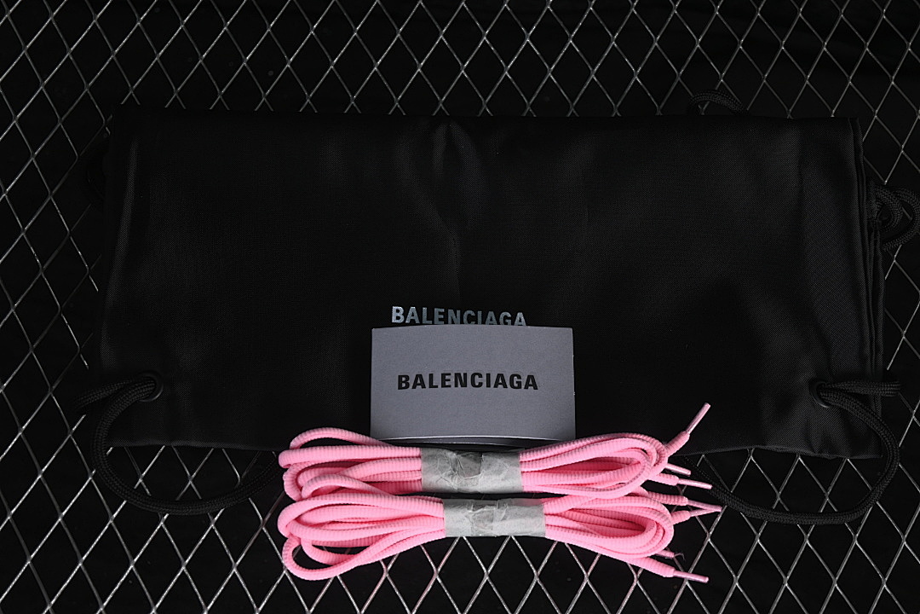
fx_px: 1917
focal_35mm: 75
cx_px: 460
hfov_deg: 27.0
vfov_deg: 18.2
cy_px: 307
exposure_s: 1/50
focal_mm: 50
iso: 160
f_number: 6.3
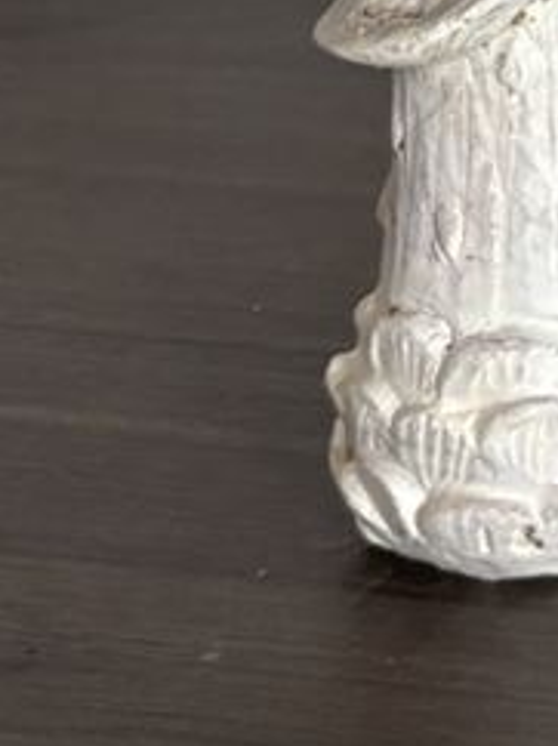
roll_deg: +0.7
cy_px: -415
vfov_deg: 12.2
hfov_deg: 8.6
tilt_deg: -13.7
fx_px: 3316
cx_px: 1432
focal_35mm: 154
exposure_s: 1/61
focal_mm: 5.96
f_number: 1.6
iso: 125
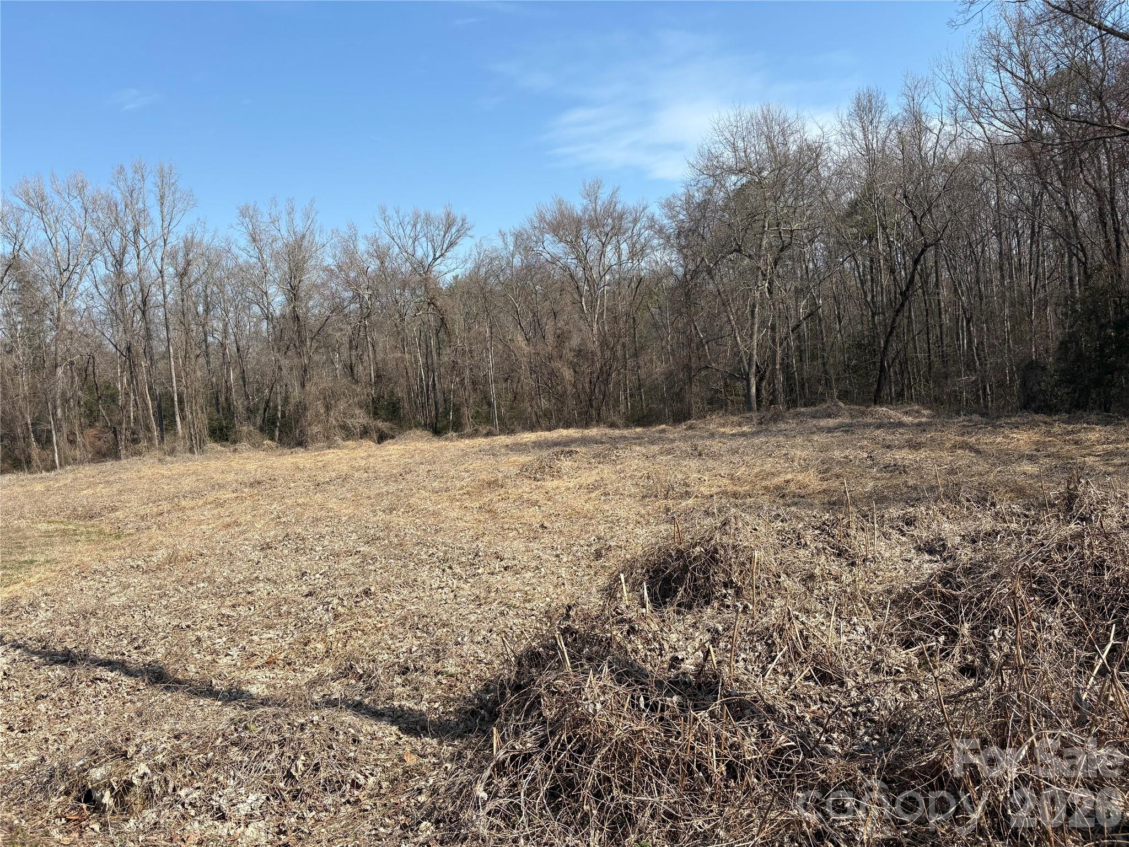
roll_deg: +1.2
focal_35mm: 26
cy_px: 424
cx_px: 564
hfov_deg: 67.3
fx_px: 848
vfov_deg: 53.1
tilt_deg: -1.7
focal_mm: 5.96
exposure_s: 1/2865
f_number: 1.6
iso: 50
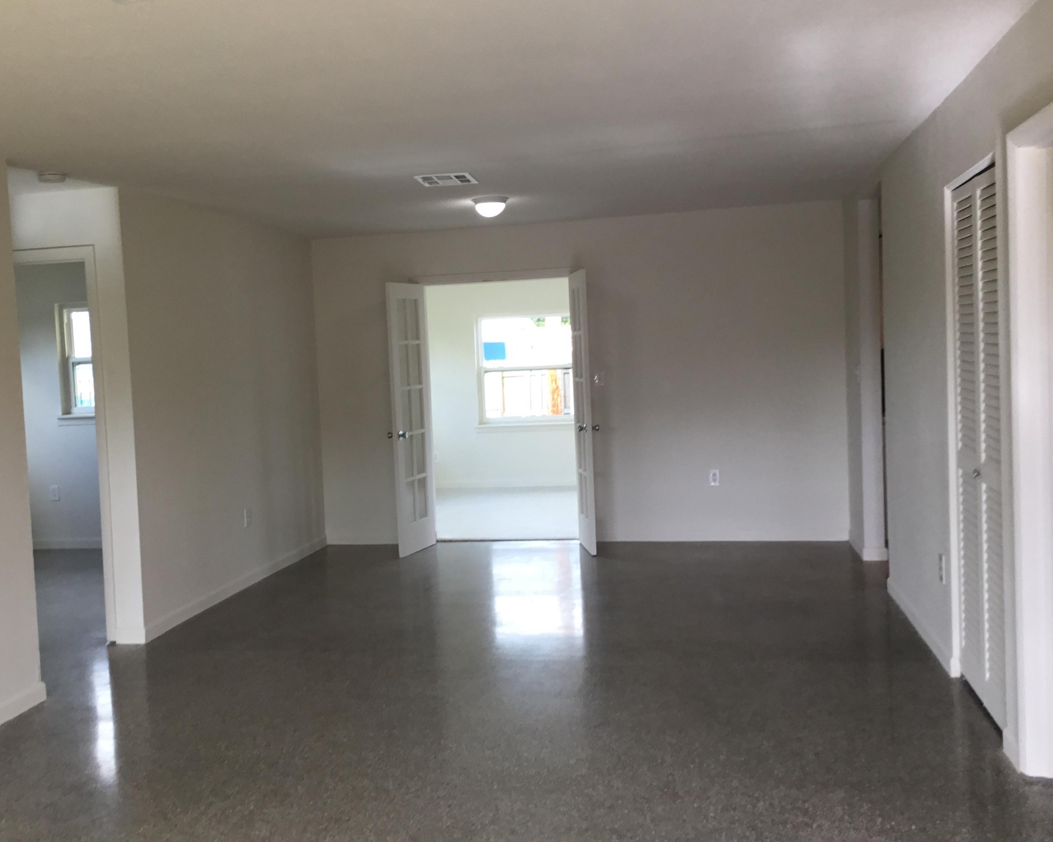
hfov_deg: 50.1
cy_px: 406
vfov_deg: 41.1
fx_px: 1122
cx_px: 451
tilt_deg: -2.8
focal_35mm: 36
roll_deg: +1.2
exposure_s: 1/60
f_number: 2.4
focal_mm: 3.3
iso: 32
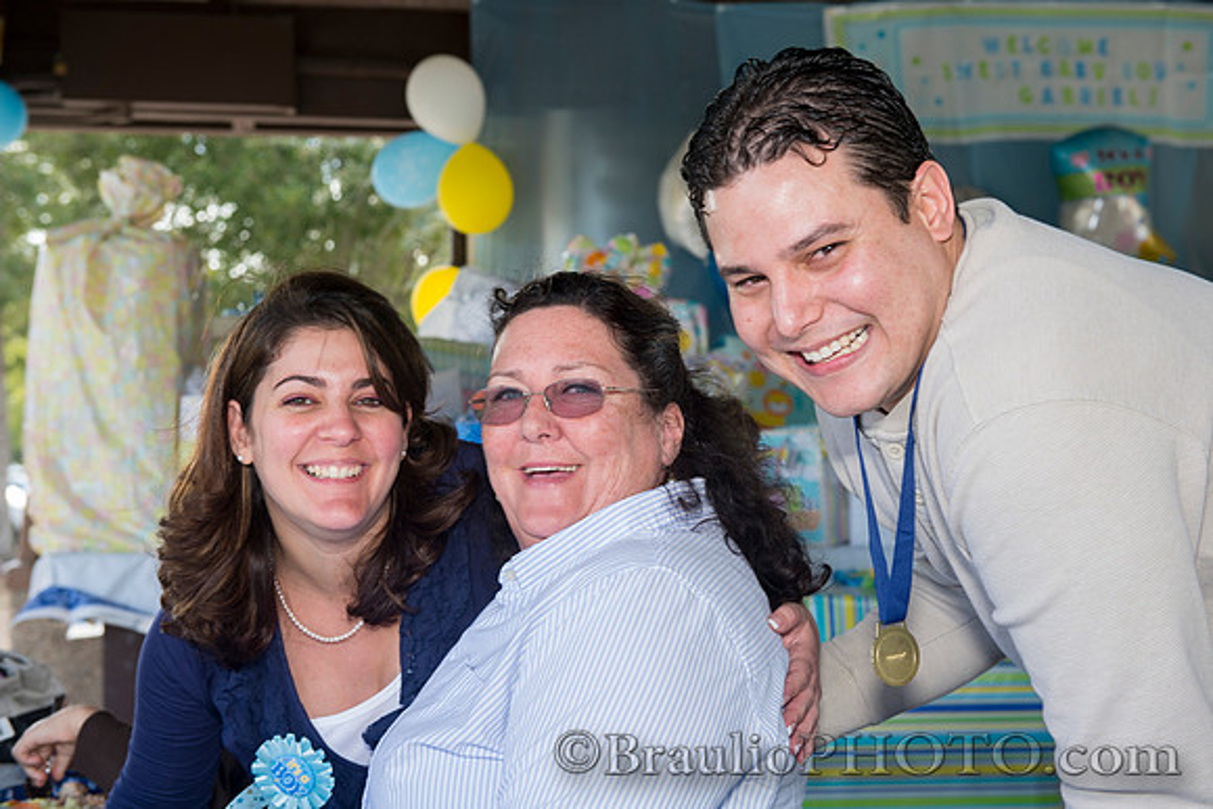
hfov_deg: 34.5
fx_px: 1955
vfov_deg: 23.4
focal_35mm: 58
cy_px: 404
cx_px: 606
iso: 250
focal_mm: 58
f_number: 6.3
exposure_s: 1/60
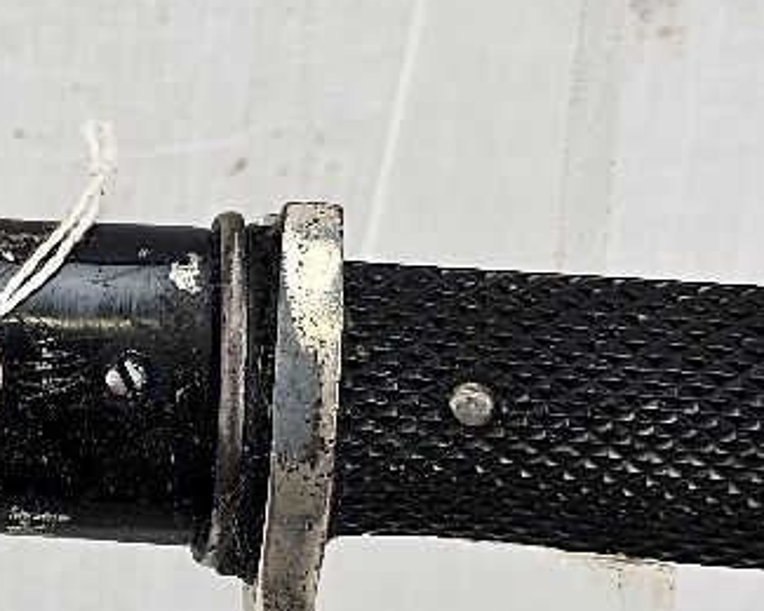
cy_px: 435
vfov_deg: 11.2
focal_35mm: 138
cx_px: -259
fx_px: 3120
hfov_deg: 13.4
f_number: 1.7
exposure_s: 1/100
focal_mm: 6.3
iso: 40
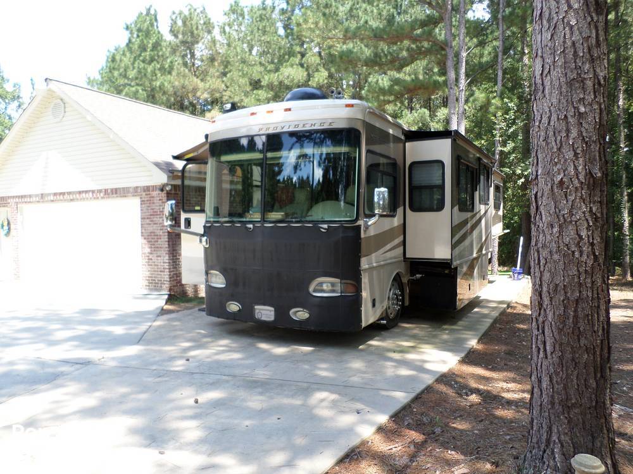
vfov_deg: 54.9
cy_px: 237
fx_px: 457
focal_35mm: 25
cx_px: 316
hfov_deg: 69.4
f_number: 2.5
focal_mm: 4.5
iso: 80
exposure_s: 1/250
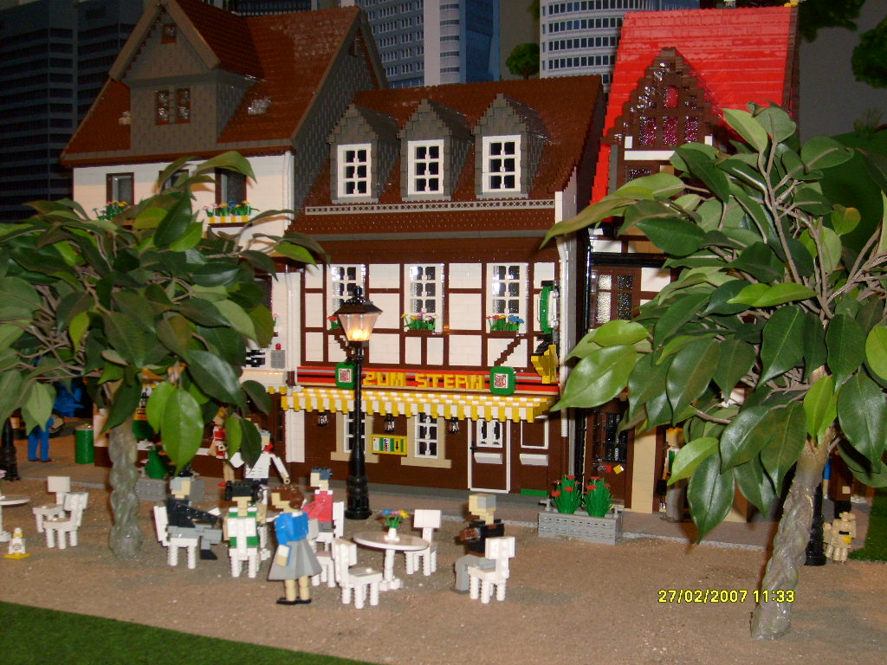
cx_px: 444
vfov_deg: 33.6
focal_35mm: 43
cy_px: 332
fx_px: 1102
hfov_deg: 43.9
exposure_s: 1/45
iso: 100
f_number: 3
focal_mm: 7.2
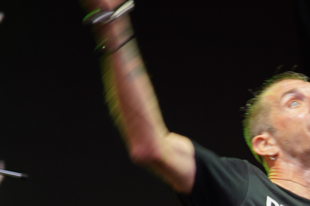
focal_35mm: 322
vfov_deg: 4.3
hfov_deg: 6.4
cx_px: 375
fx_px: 2772
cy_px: 262
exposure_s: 1/80
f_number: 4
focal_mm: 105
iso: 200
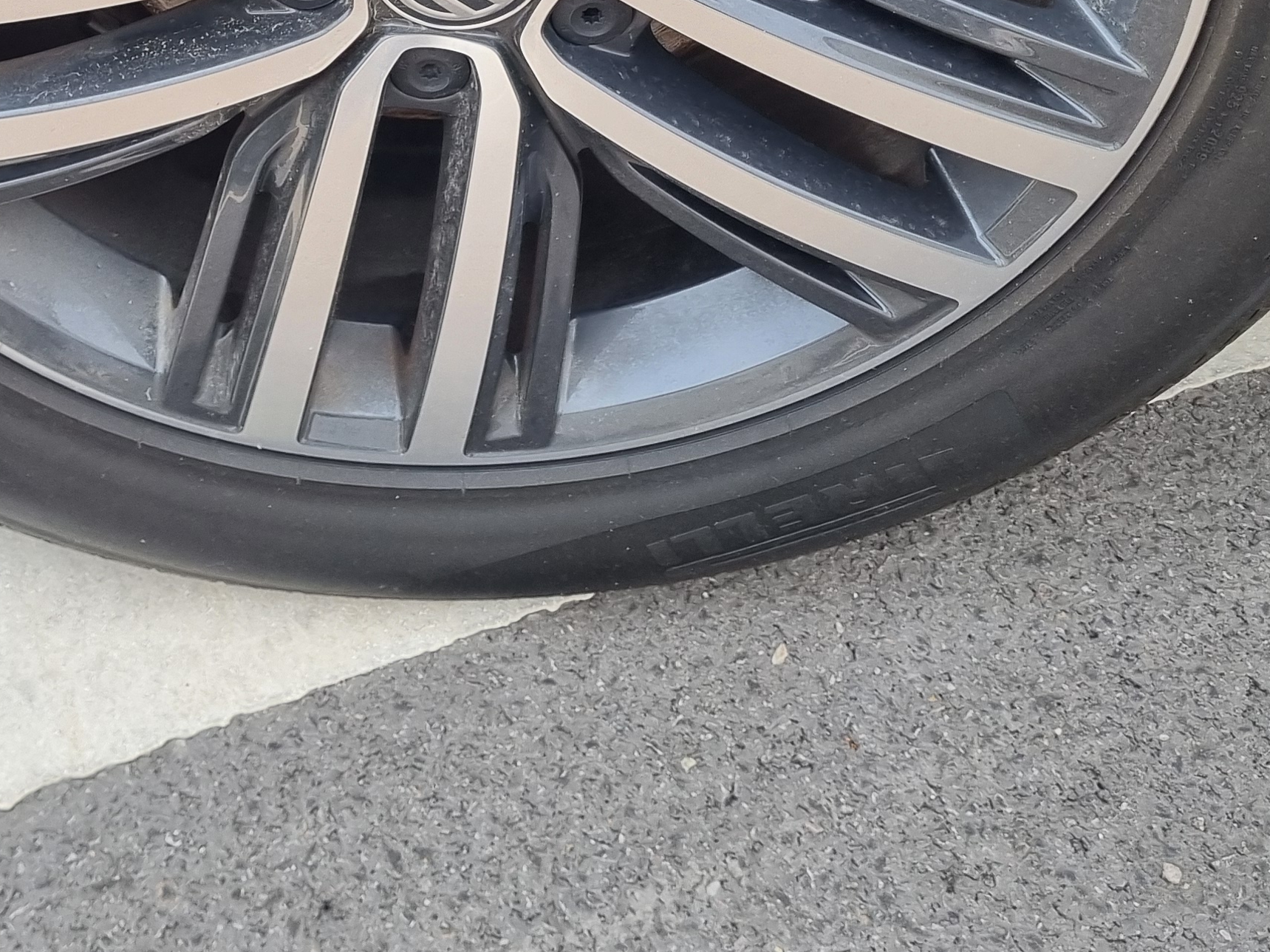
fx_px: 2238
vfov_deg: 22.5
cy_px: -119
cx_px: 250
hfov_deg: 30.9
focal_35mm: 61
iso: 50
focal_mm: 5.4
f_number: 1.8
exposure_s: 1/772
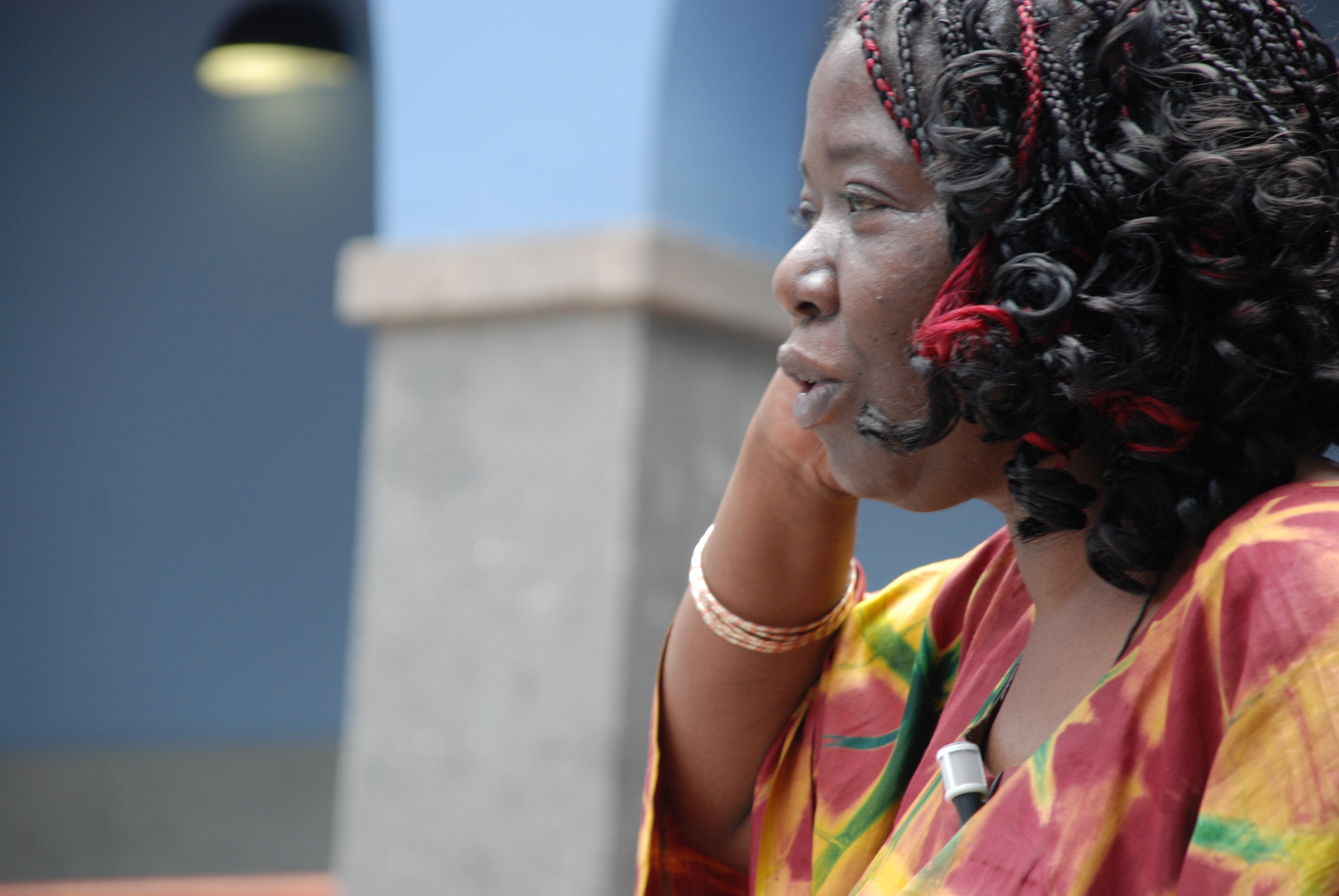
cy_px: 448
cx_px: 670
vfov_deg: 6.8
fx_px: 7541
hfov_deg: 10.1
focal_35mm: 202
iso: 320
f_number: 5.6
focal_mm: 135
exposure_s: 1/60
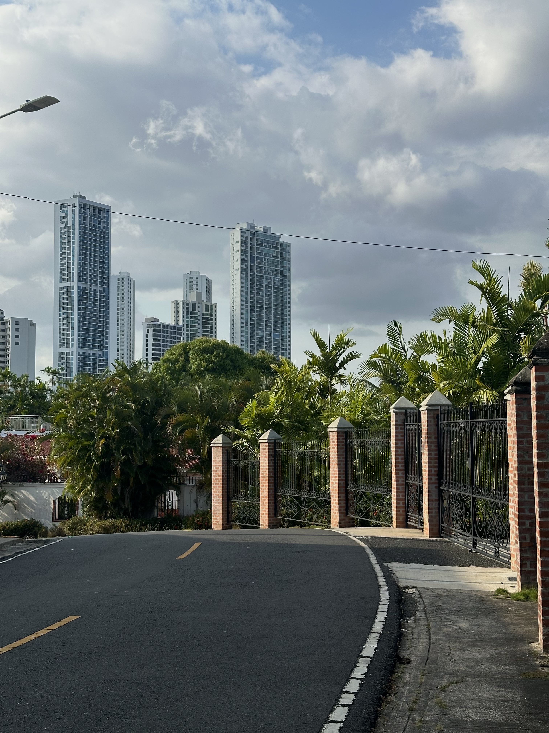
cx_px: 274
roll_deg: -0.6
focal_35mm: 48
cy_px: 366
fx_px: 1015
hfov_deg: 30.3
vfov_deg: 39.7
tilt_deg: +5.1
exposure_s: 1/3597
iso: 64
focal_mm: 6.86
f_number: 1.78
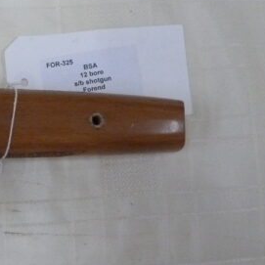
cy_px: 174
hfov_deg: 31.1
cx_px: -22
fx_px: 424
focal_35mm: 49
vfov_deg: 34.4
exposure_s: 1/60
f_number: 3.3
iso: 800
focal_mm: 4.1
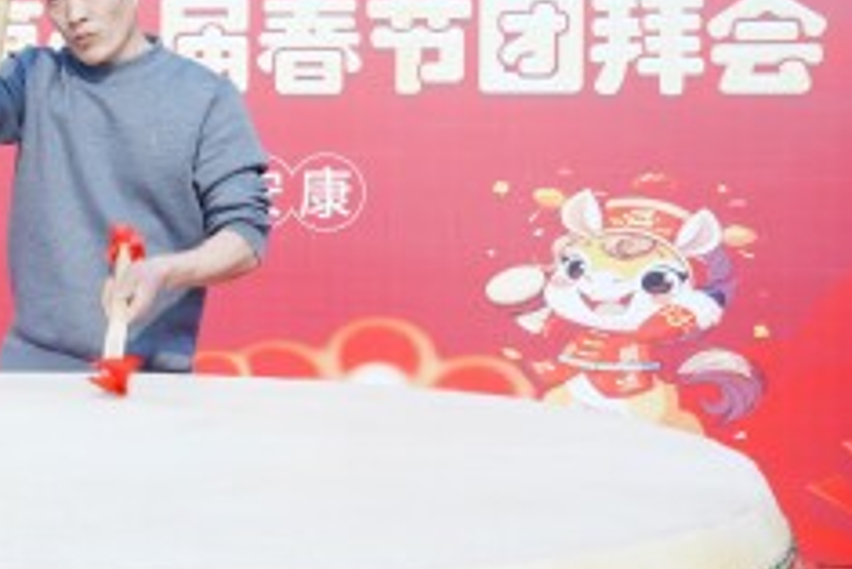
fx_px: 1610
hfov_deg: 28.2
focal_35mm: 68
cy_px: 205
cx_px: 36
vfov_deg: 20.0
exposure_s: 1/160
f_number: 9
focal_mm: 32
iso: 100
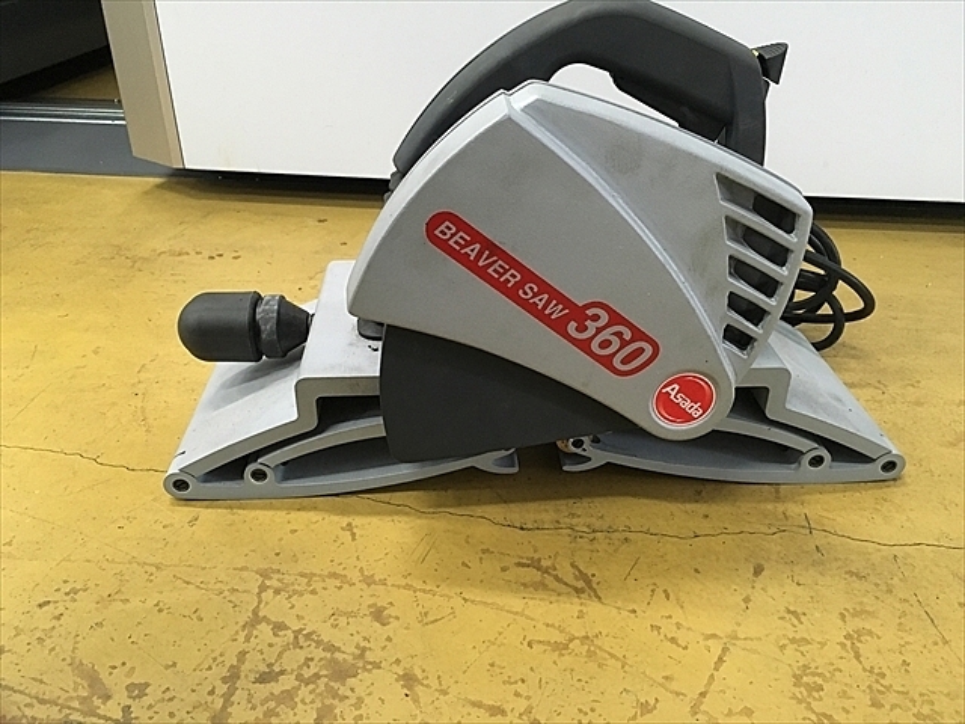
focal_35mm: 29
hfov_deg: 61.7
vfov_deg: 48.2
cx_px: 482
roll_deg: -0.9
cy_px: 362
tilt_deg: -31.4
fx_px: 808
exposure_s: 1/30
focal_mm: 4.15
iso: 200
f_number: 2.2
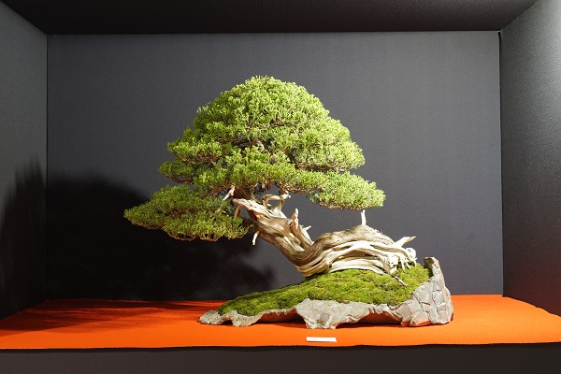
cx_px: 280
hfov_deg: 37.9
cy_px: 187
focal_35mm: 52
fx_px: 818
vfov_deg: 25.8
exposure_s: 1
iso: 320
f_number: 11
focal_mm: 35
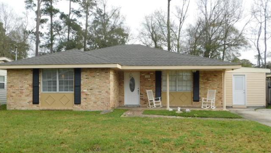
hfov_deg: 59.5
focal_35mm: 33
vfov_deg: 35.7
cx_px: 135
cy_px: 81
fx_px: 237
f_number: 3.2
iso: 125
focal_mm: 5.3
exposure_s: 1/400
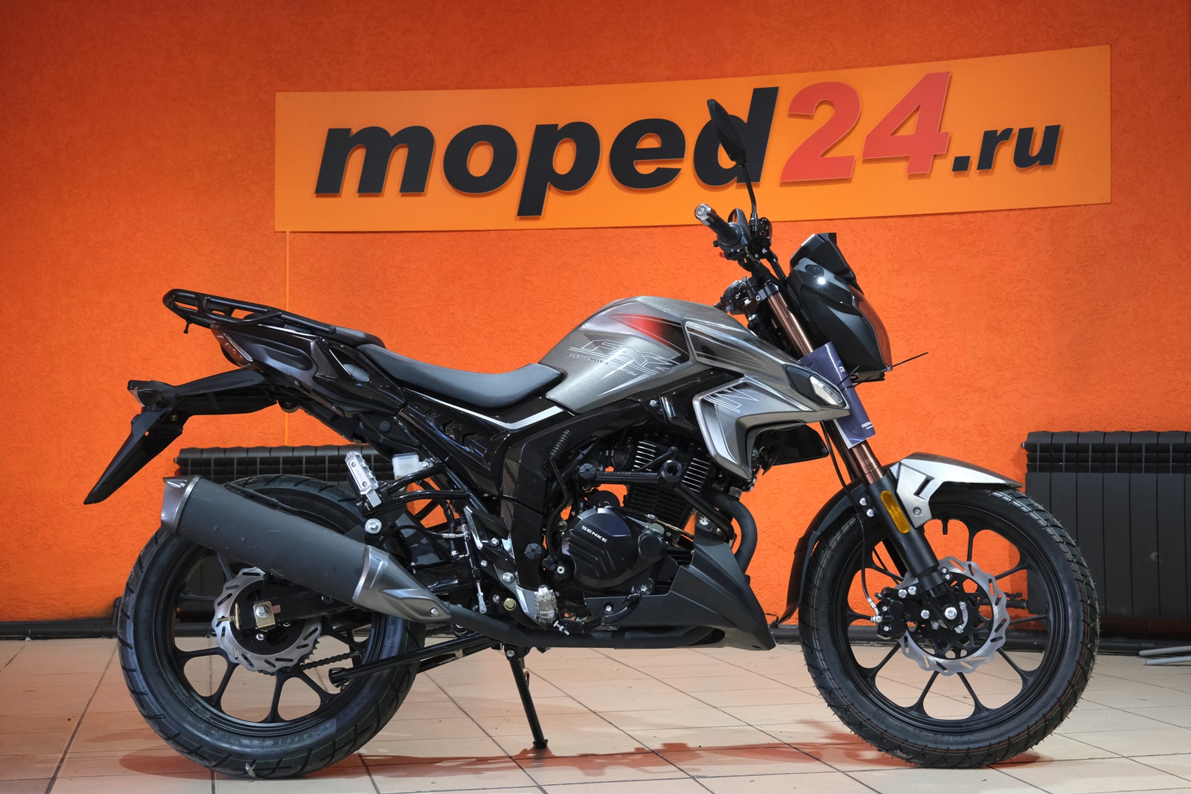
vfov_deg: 26.5
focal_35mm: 51
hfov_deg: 38.9
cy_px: 397
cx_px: 596
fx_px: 1687
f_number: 4
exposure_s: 1/100
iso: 1600
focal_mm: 34.2
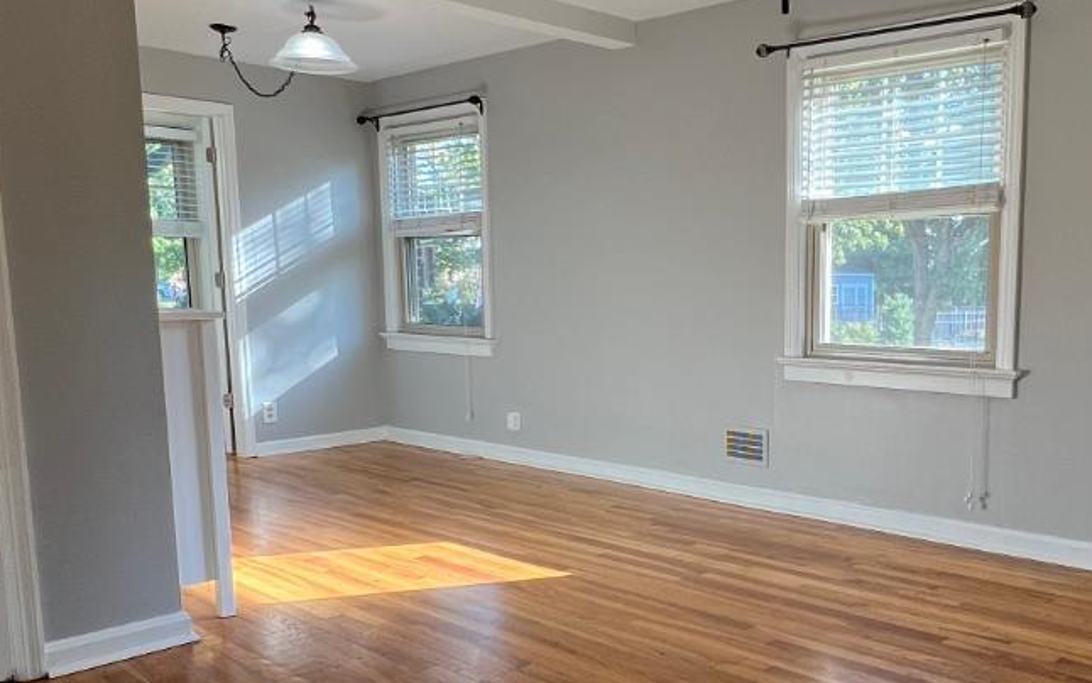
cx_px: 784
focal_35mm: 32
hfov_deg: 57.4
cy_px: 420
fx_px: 953
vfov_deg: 39.2
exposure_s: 1/120
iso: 80
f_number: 1.8
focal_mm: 1.57
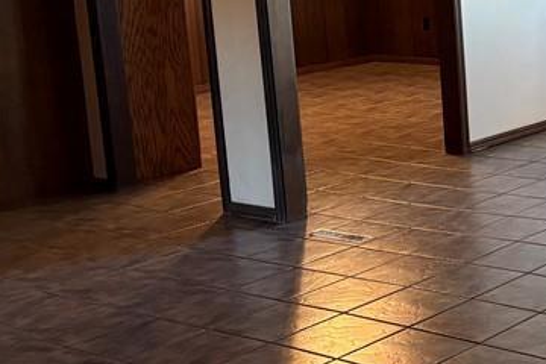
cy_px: 85
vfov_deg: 17.6
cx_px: 714
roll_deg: +1.6
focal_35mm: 77
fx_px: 1168
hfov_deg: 23.3
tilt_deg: -8.9
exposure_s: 1/60
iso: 250
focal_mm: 5.96
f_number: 1.6
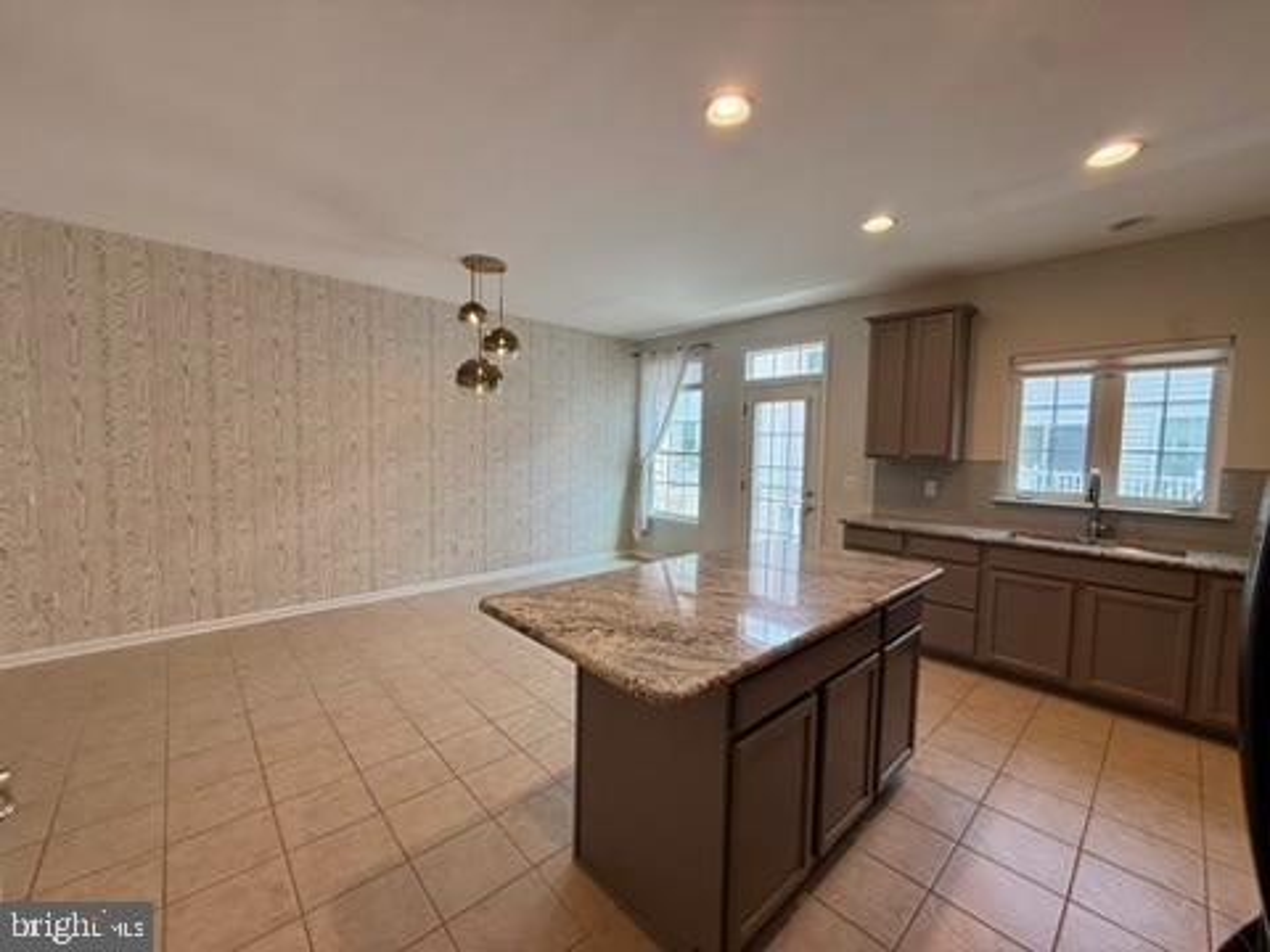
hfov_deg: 102.1
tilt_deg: -3.0
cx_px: 635
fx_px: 514
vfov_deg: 85.7
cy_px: 476
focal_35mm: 14
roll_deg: -1.3
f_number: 2.2
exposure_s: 1/120
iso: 80
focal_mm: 2.22
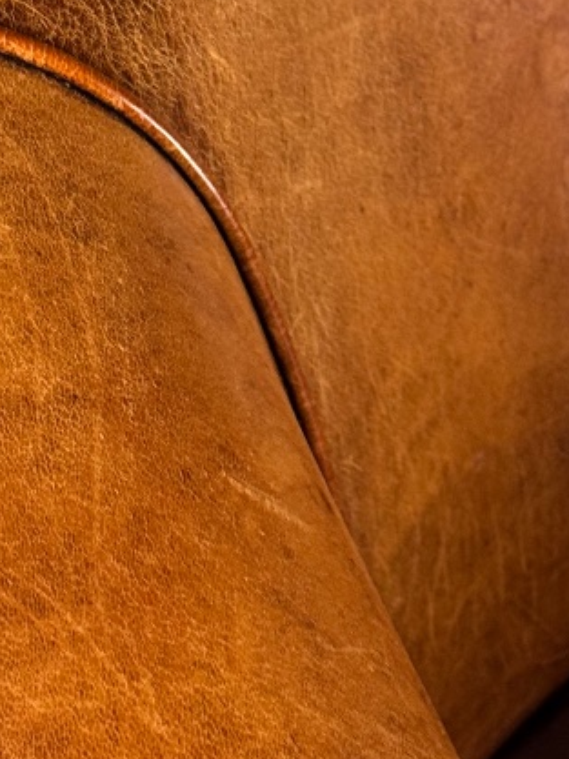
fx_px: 3023
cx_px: 169
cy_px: 93
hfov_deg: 10.7
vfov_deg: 14.2
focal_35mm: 138
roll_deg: -1.0
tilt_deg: -44.8
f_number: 1.78
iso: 160
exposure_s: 1/50
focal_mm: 6.76
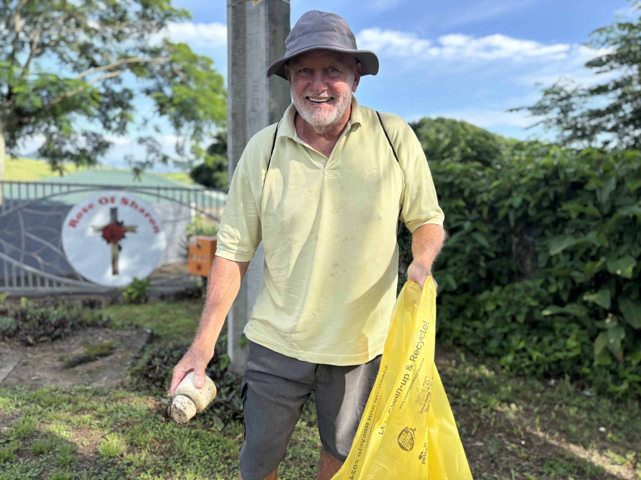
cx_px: 320
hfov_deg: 67.3
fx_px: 481
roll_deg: -1.2
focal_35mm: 26
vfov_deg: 53.1
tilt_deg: -9.3
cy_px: 240
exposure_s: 1/1311
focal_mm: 5.96
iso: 50
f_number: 1.6
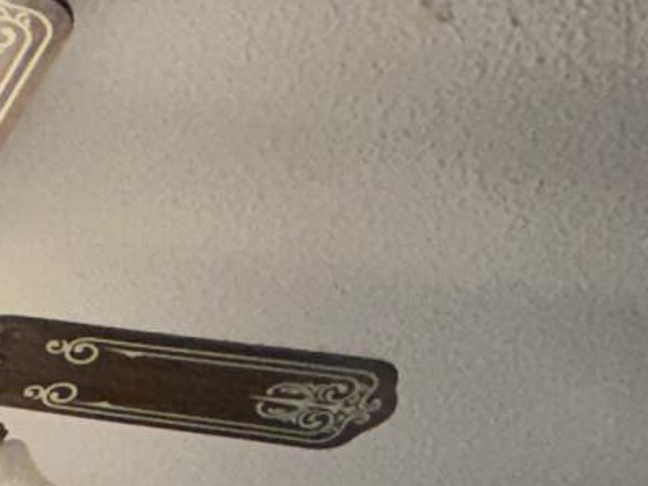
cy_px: 1522
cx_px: -214
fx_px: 1984
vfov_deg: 9.9
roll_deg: -1.4
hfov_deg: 17.3
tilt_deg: -6.0
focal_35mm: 106
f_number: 2.2
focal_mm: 2.22
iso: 64
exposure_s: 1/120
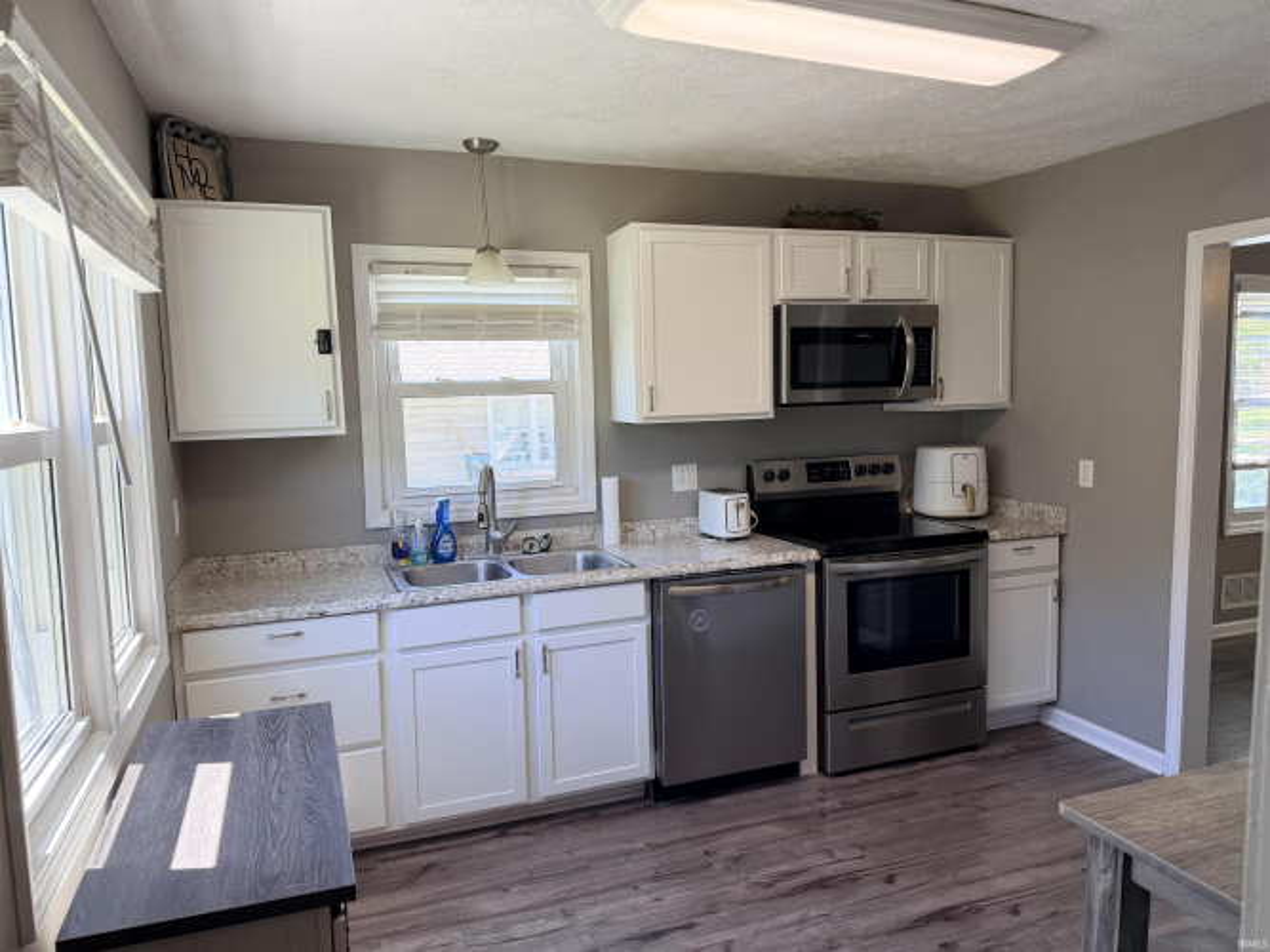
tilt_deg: -6.1
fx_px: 880
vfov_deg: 56.8
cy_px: 476
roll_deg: +1.7
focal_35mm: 24
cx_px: 635
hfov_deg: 71.6
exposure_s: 1/141
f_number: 1.78
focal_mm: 6.76
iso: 100
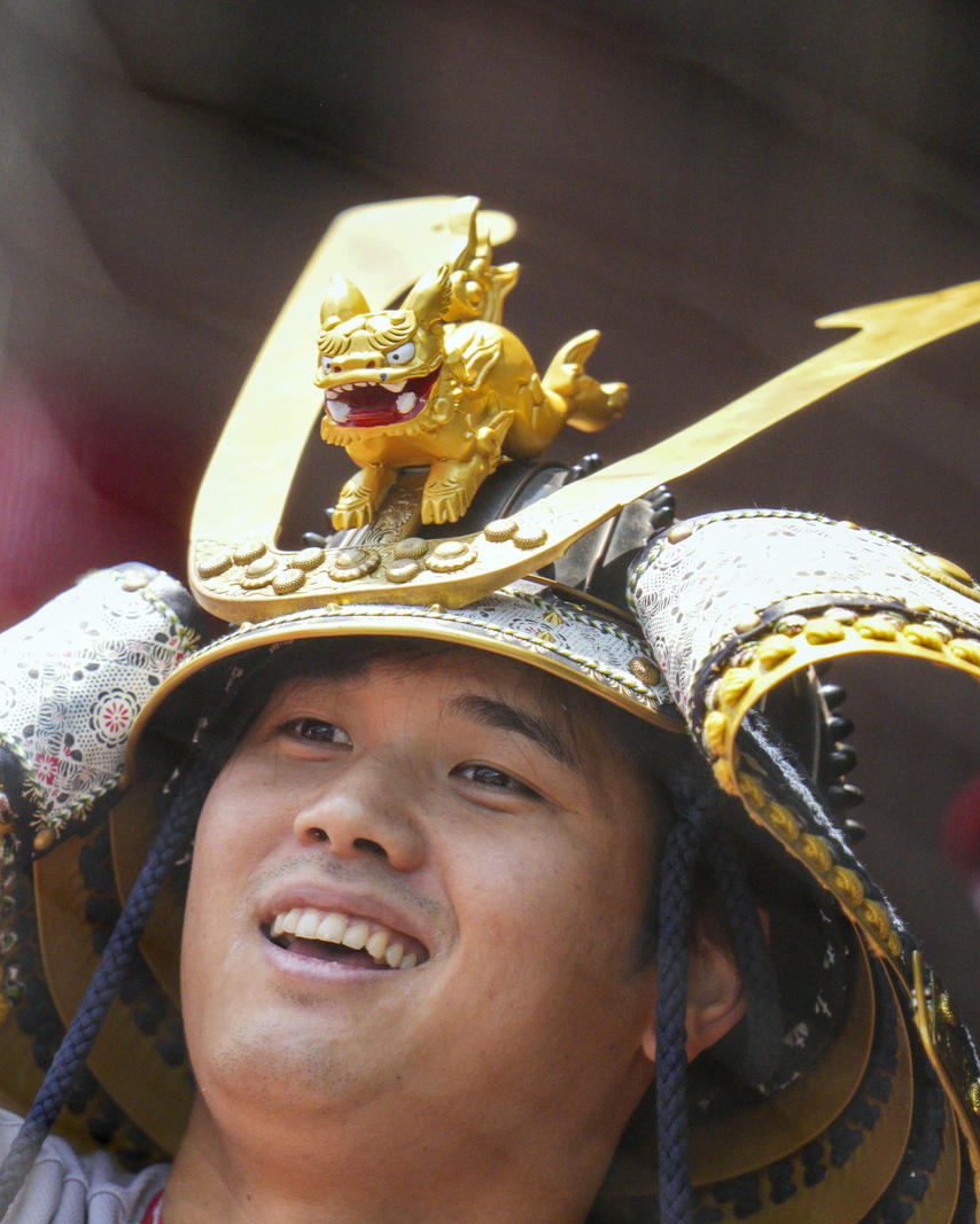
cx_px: 301
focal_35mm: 855
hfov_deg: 1.8
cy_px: 616
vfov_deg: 2.3
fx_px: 30989
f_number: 2.8
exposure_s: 1/4000
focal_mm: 400
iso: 1250
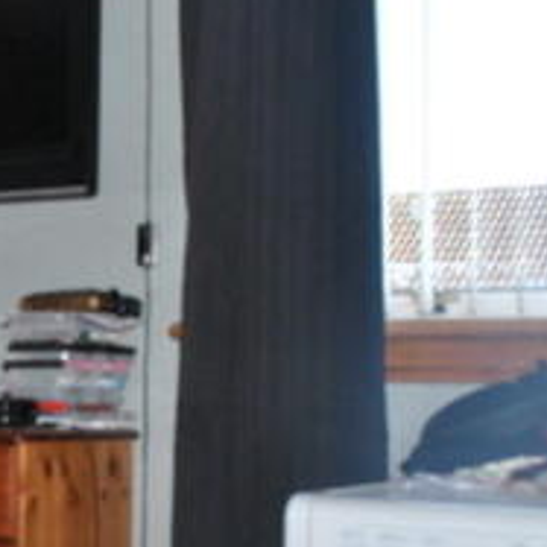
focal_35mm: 89
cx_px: -231
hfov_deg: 17.8
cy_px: 367
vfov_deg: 19.4
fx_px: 1591
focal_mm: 20
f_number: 8
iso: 400
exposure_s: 1/60
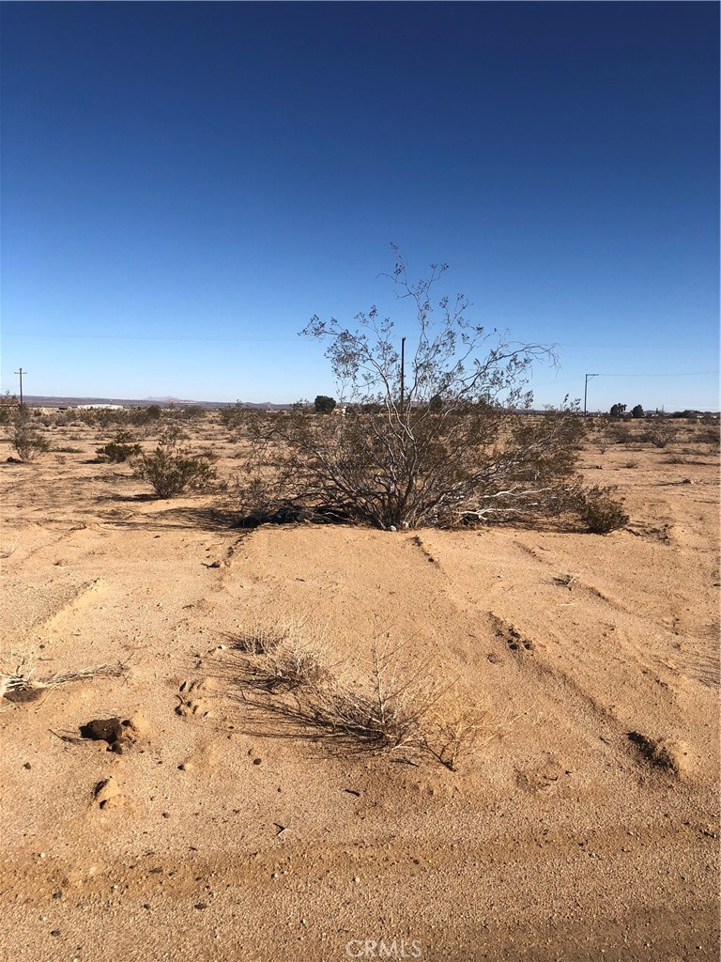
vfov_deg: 63.4
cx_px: 360
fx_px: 778
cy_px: 481
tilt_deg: -5.3
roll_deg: -1.7
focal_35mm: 28
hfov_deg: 49.7
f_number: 1.8
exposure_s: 1/3003
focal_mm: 3.99
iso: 20
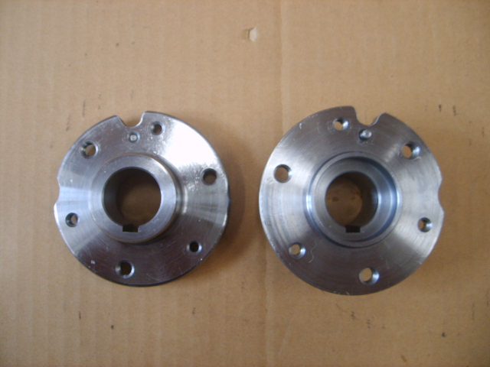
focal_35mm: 35
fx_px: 495
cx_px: 245
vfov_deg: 40.7
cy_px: 184
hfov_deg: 52.6
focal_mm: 5.8
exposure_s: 1/3
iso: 139
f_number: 2.8
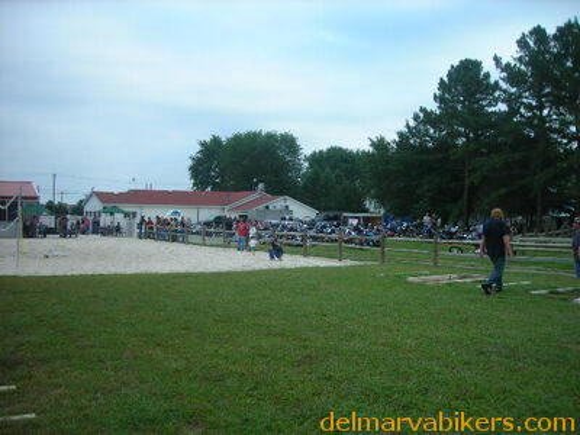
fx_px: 637
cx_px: 290
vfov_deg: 37.7
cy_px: 218
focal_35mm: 38
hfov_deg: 49.0
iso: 50
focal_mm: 6.3
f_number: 3.2
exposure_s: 1/357
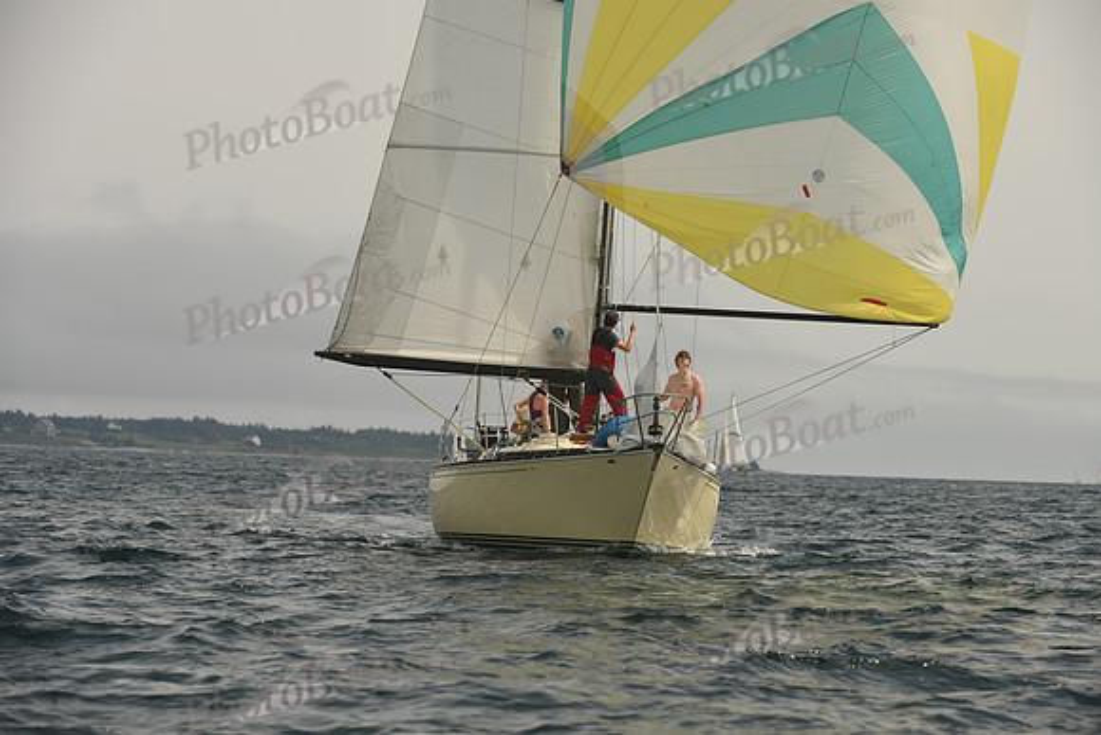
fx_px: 6118
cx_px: 550
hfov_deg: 10.3
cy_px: 368
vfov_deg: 6.9
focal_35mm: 200
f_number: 7.1
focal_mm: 200
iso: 250
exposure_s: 1/1000
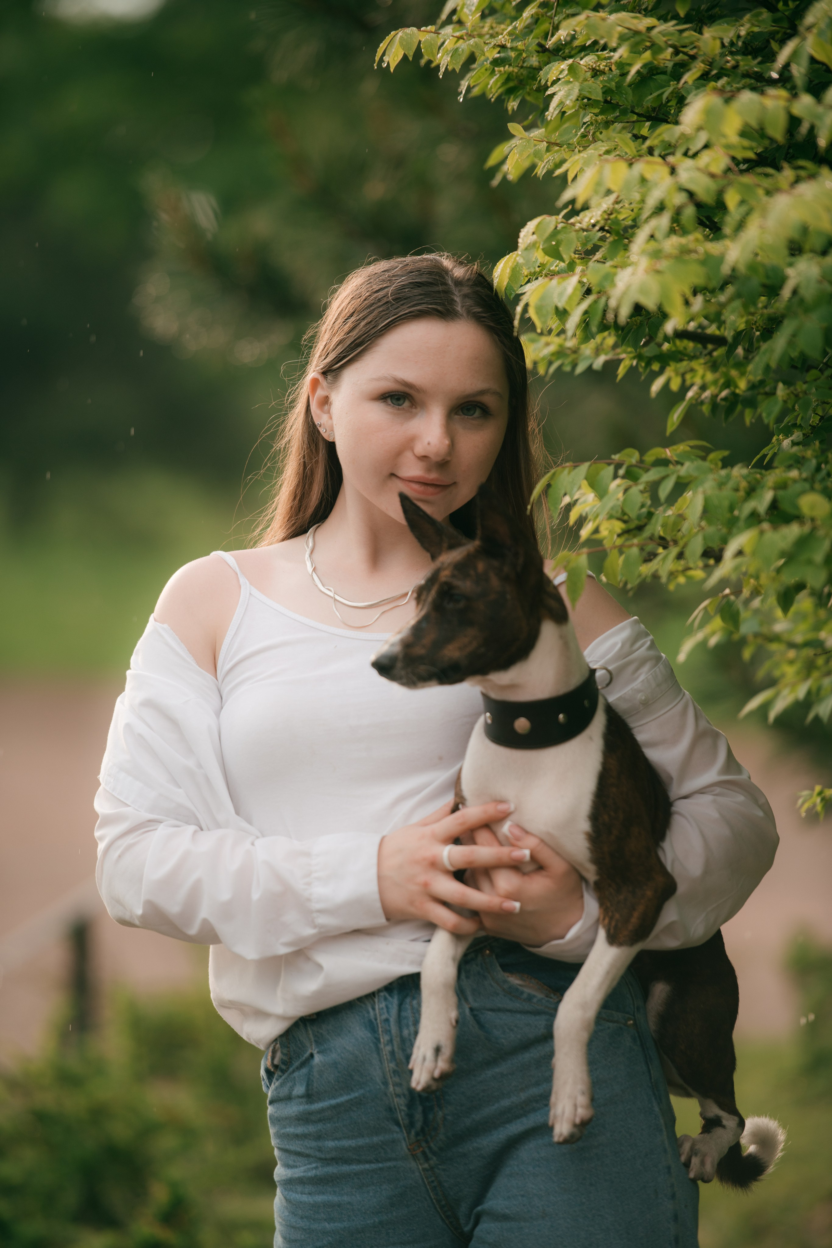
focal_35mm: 185
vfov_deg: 11.1
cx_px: 416
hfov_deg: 7.4
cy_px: 624
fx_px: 6413
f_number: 2.8
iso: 100
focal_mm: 185
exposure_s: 1/640
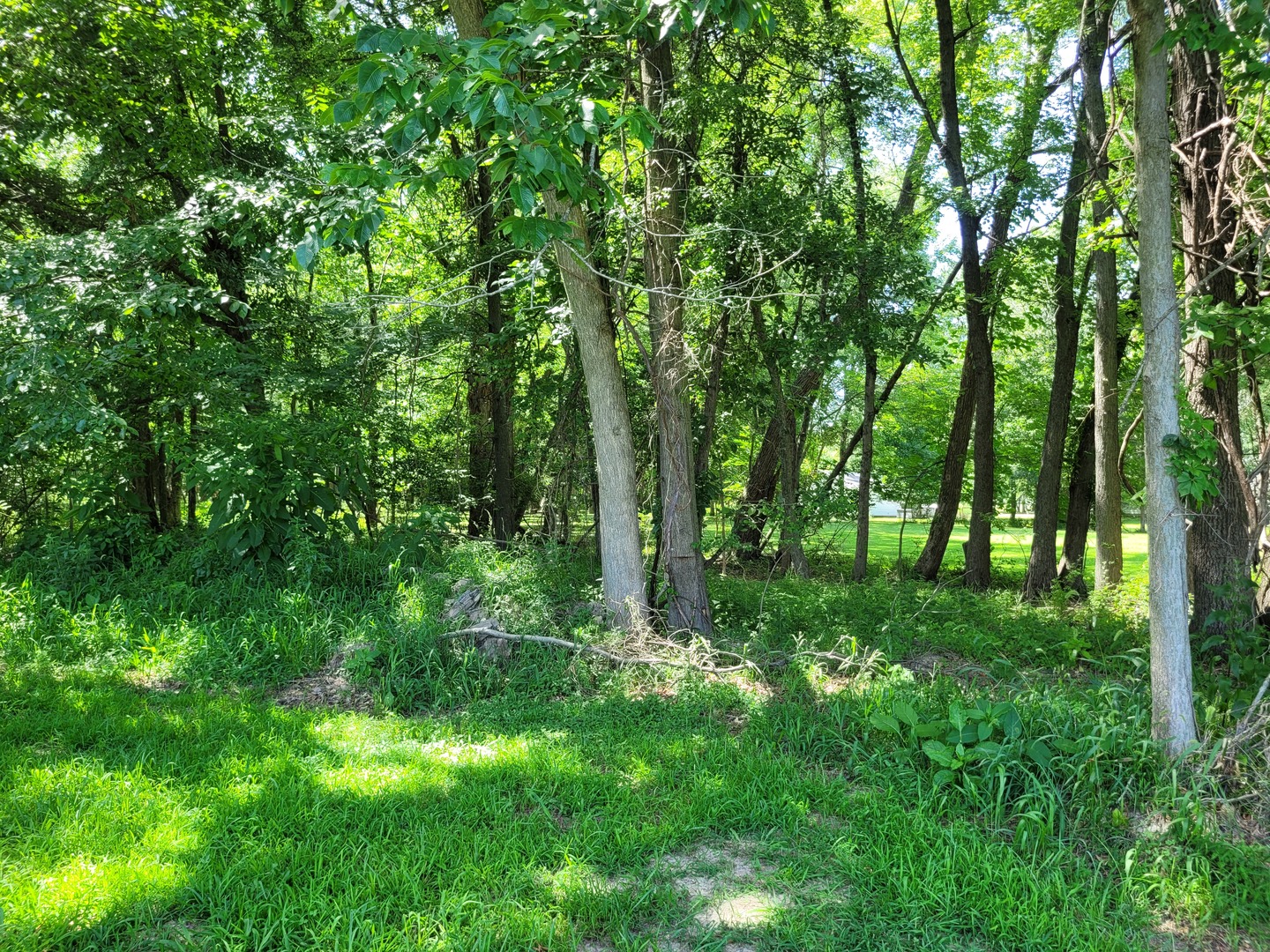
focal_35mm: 26
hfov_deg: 67.3
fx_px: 954
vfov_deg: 53.1
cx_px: 635
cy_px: 476
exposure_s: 1/160
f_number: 1.8
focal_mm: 5.4
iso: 40
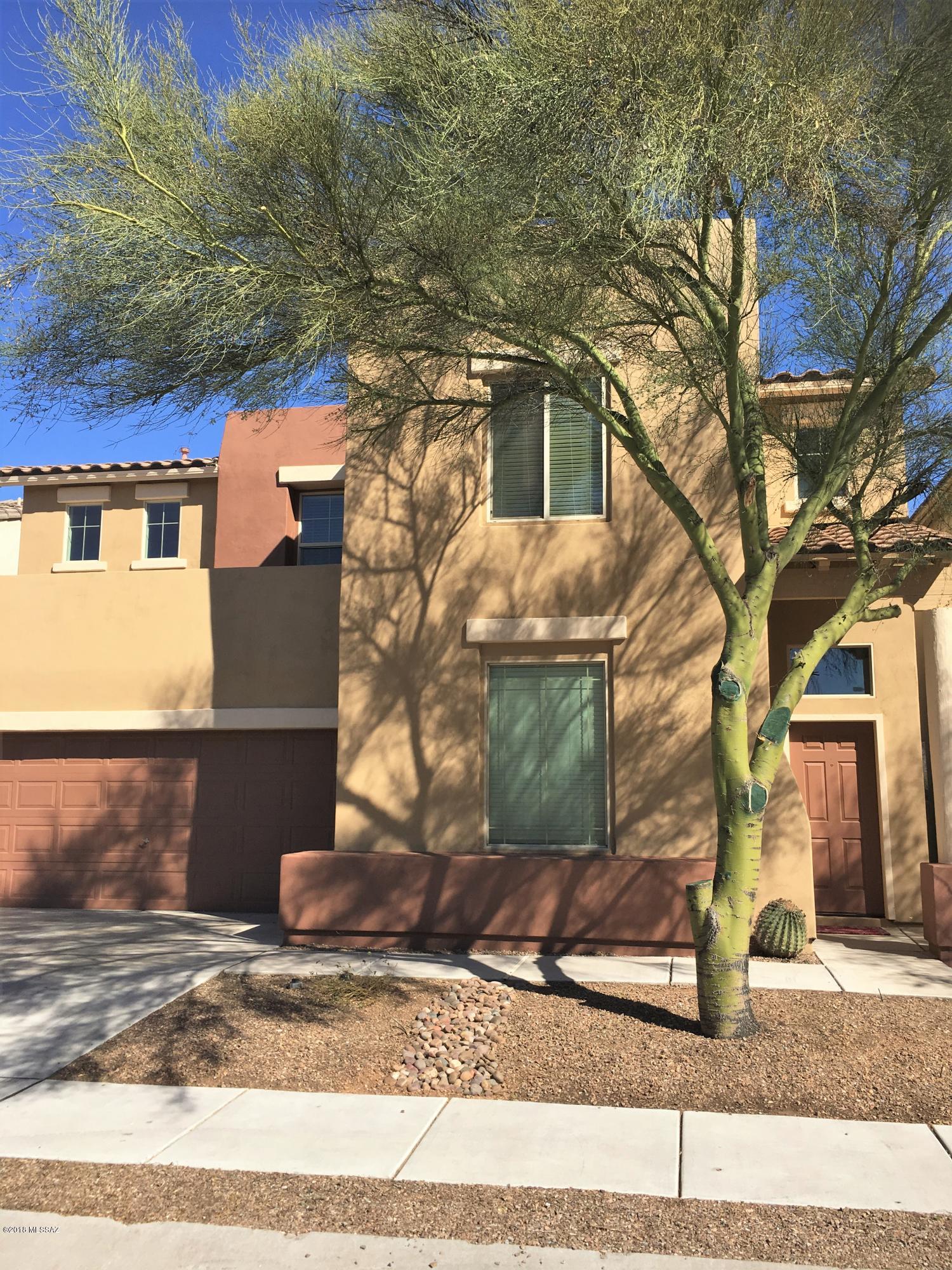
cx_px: 476
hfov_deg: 48.2
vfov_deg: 61.7
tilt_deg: +8.5
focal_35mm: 29
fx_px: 1063
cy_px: 635
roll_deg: -2.0
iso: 25
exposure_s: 1/1637
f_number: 2.2
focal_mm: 4.15
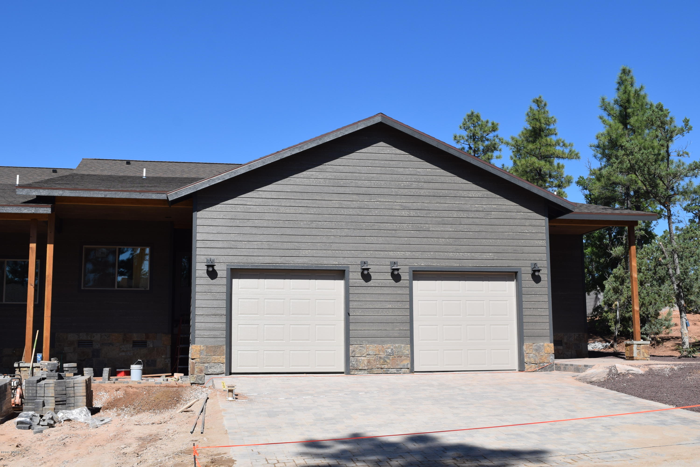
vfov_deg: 30.9
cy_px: 234
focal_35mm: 44
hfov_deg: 45.0
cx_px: 350
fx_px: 846
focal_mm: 29
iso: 200
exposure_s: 1/400
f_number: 10
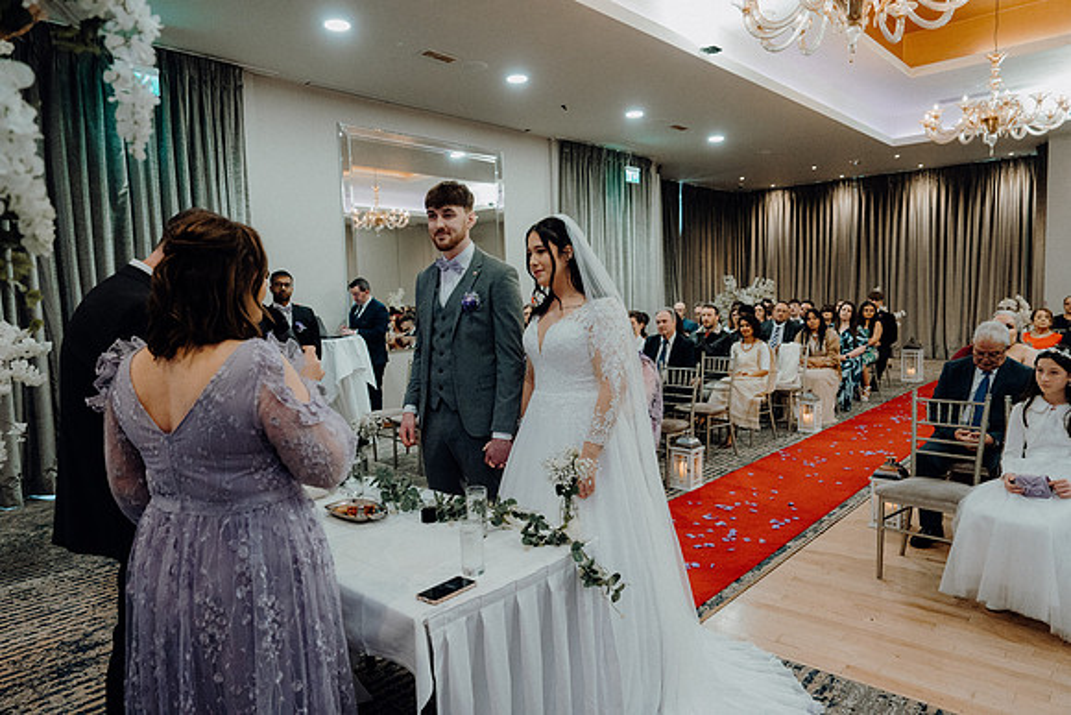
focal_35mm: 24
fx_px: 714
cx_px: 536
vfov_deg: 53.2
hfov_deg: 73.7
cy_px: 358
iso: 4000
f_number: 3.5
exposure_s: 1/200
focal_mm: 24
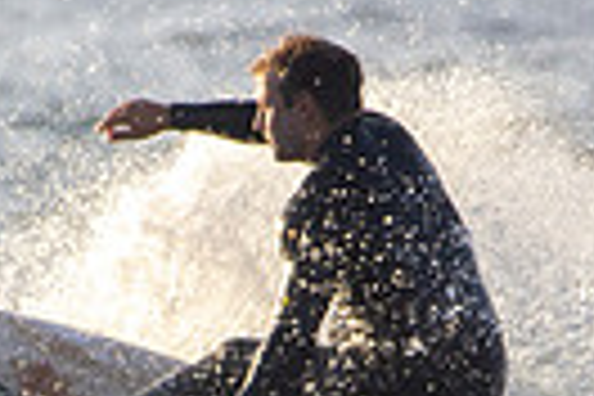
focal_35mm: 3301
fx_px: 54462
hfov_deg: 0.6
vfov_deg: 0.4
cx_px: 50
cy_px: 511
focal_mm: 500
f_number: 5.6
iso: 360
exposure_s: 1/1250
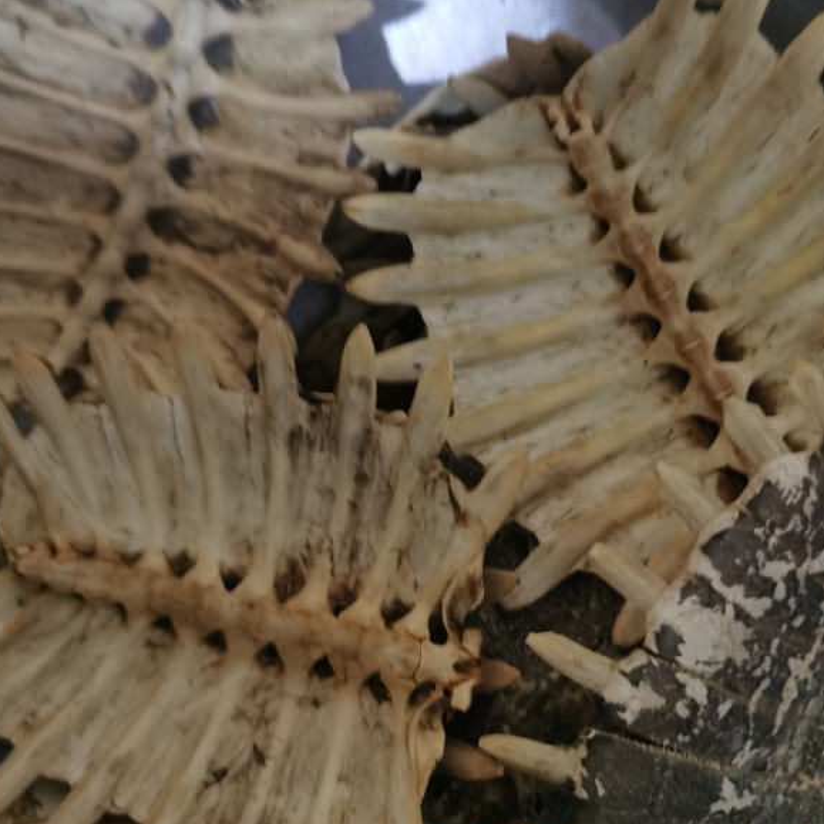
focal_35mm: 44
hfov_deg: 38.2
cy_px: 436
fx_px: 1185
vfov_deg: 38.3
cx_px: 492
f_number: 1.8
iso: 400
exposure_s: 1/30
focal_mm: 5.58
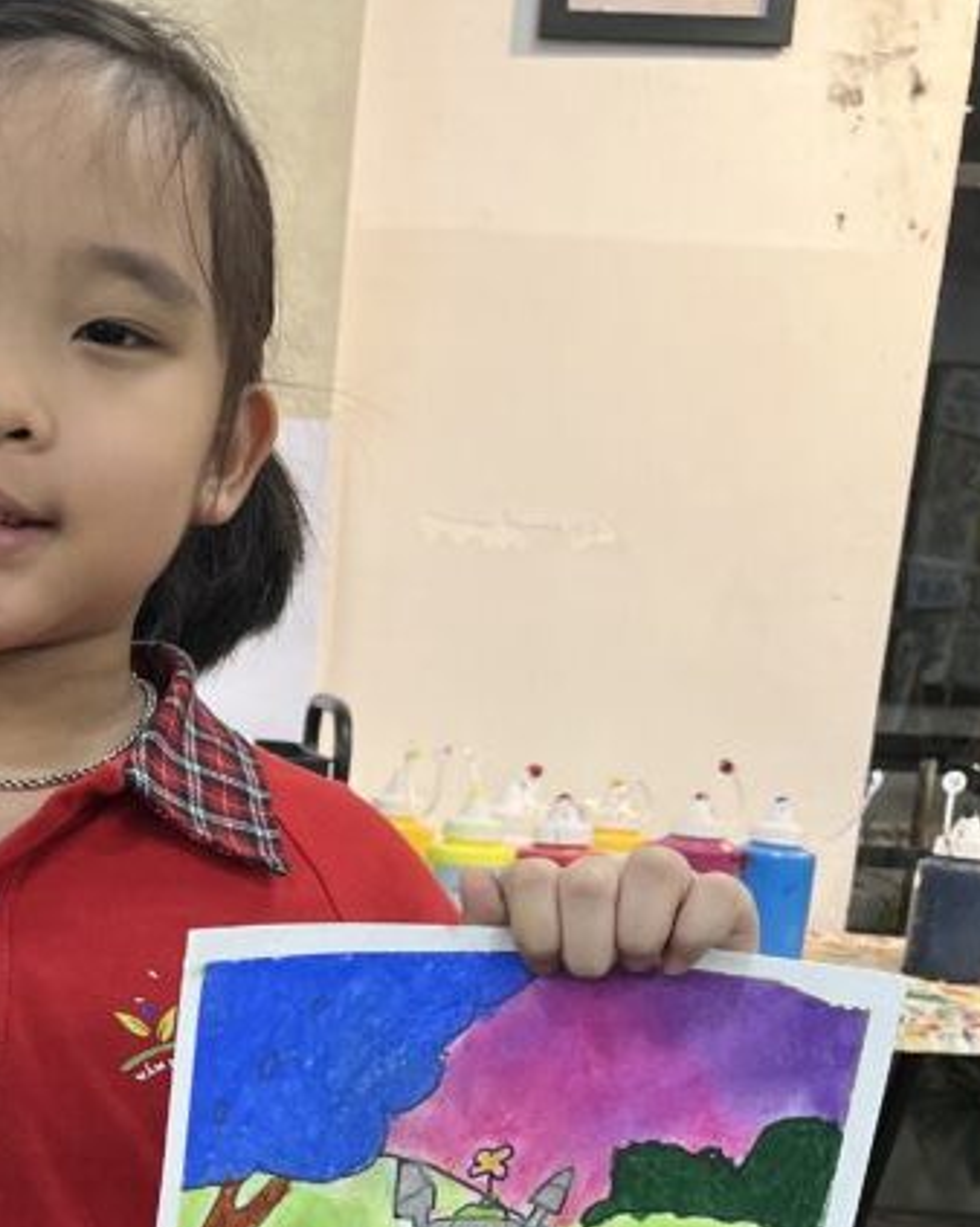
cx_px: -35
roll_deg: -3.4
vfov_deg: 30.8
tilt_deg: -10.5
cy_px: 960
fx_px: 2177
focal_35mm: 60
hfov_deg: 24.1
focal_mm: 5.1
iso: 125
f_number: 1.6
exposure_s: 1/100
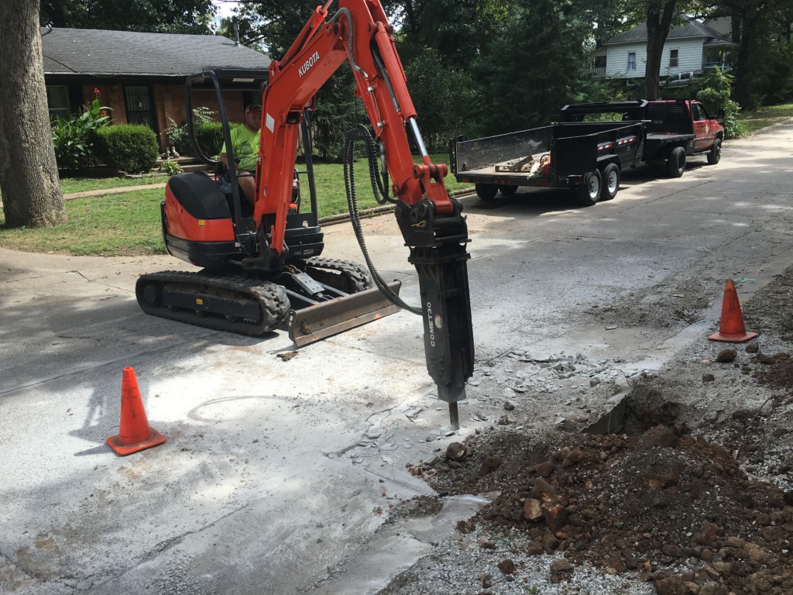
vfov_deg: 48.2
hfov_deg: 61.7
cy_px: 298
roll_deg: +2.3
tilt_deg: -14.4
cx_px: 396
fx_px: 664
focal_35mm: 29
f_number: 2.2
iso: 25
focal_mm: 4.15
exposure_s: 1/686
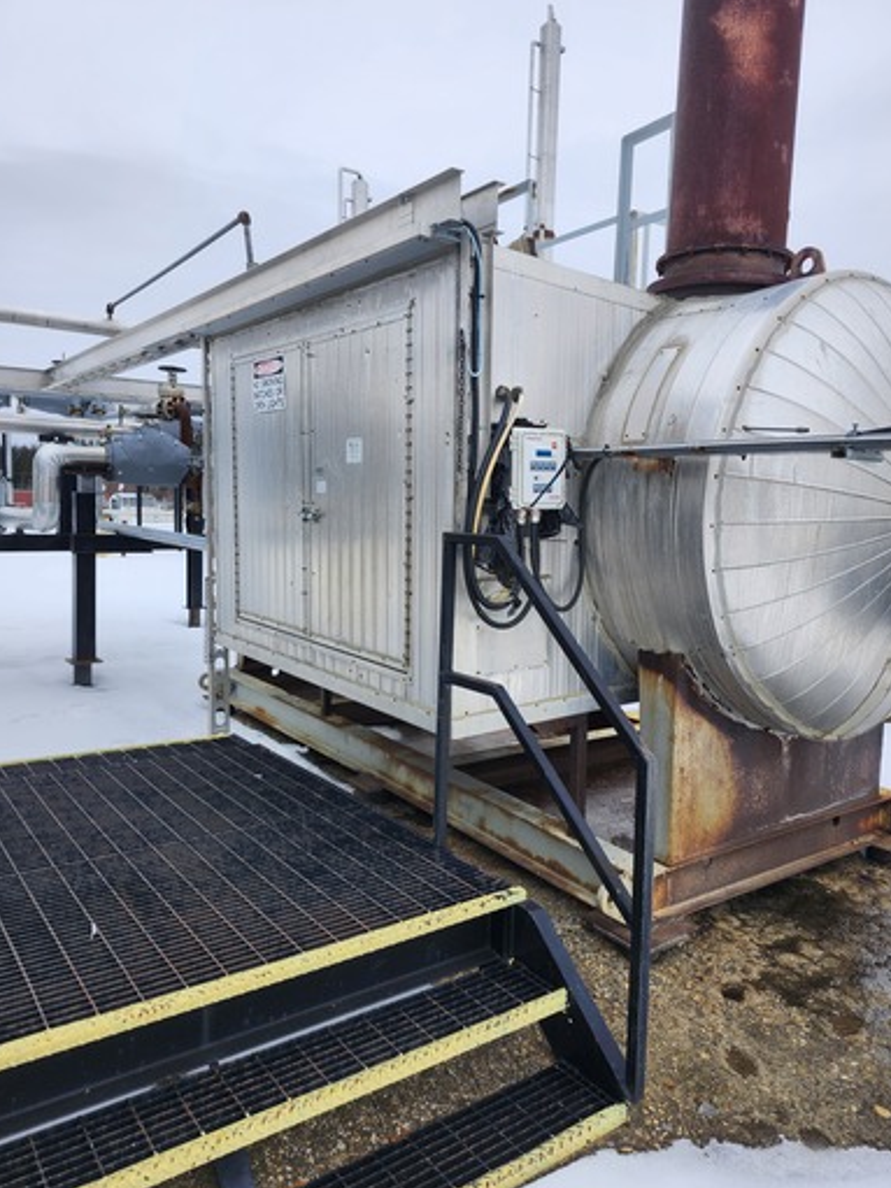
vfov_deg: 71.6
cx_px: 454
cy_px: 582
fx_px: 824
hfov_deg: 56.8
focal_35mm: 24
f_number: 1.8
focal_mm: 5.54
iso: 25
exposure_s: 1/557
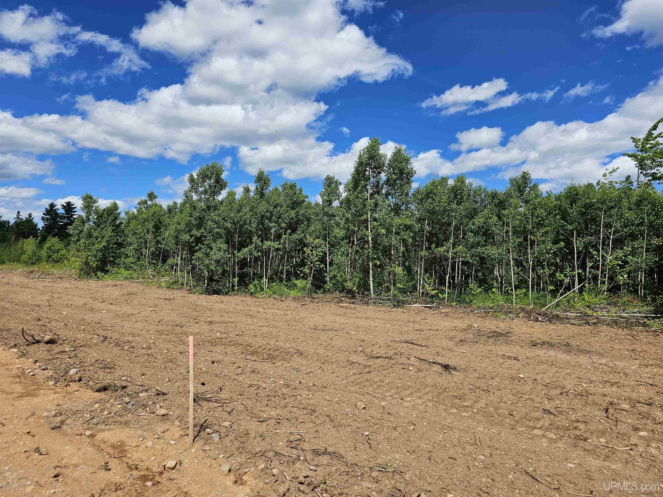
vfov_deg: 58.9
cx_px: 332
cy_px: 248
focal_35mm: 23
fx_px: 441
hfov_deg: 73.9
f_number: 1.7
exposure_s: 1/1242
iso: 10
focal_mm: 6.3
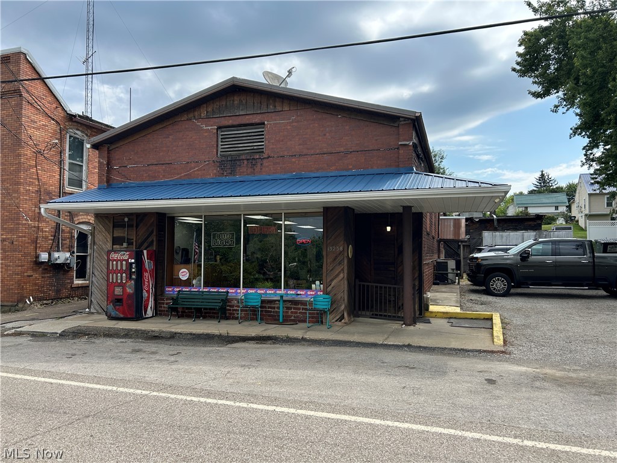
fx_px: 463
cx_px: 308
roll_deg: -1.2
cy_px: 232
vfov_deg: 53.1
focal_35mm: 26
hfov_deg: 67.3
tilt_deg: +2.3
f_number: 1.5
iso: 50
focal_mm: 5.7
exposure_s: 1/2994
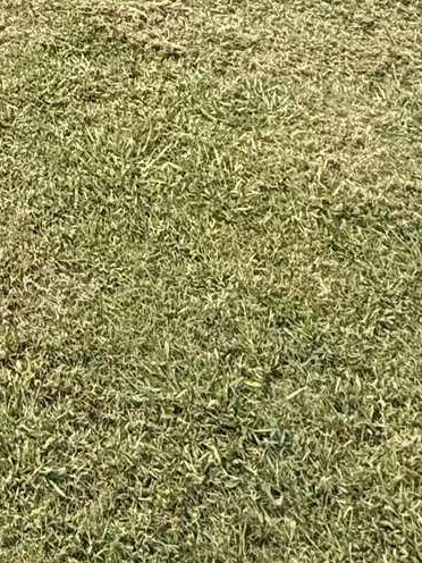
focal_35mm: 65
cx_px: -223
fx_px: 1057
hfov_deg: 19.5
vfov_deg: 21.6
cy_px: -402
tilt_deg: -13.6
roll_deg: -1.4
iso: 64
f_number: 2.2
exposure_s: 1/1534
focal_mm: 2.22
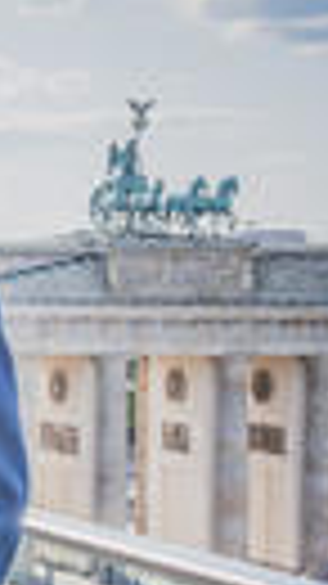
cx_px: -584
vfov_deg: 18.1
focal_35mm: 117
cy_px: 493
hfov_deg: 8.9
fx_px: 1811
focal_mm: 19.6
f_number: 14
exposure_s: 1/125
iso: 160
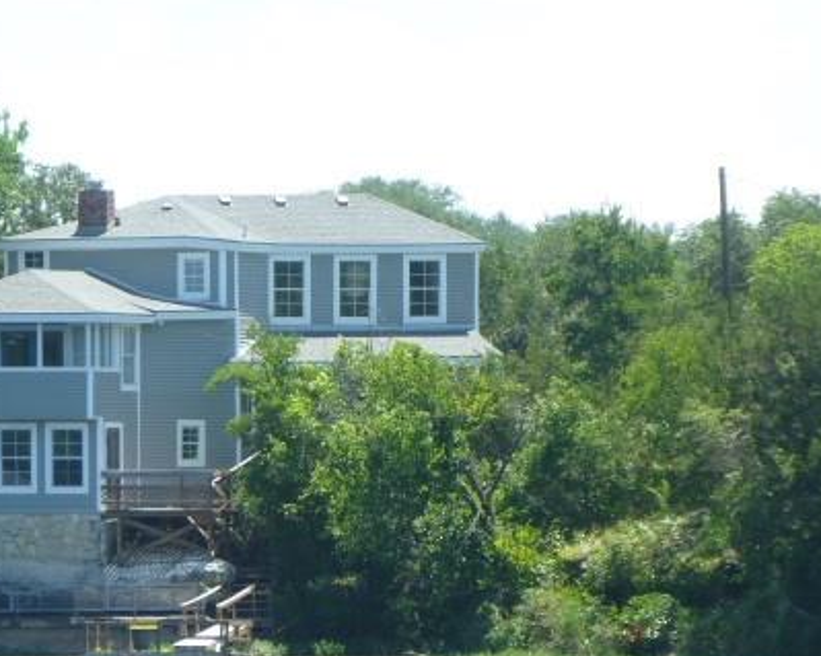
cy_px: 481
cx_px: 183
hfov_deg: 5.3
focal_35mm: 362
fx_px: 8794
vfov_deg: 4.3
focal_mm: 41.3
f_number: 5.6
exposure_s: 1/200
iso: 100
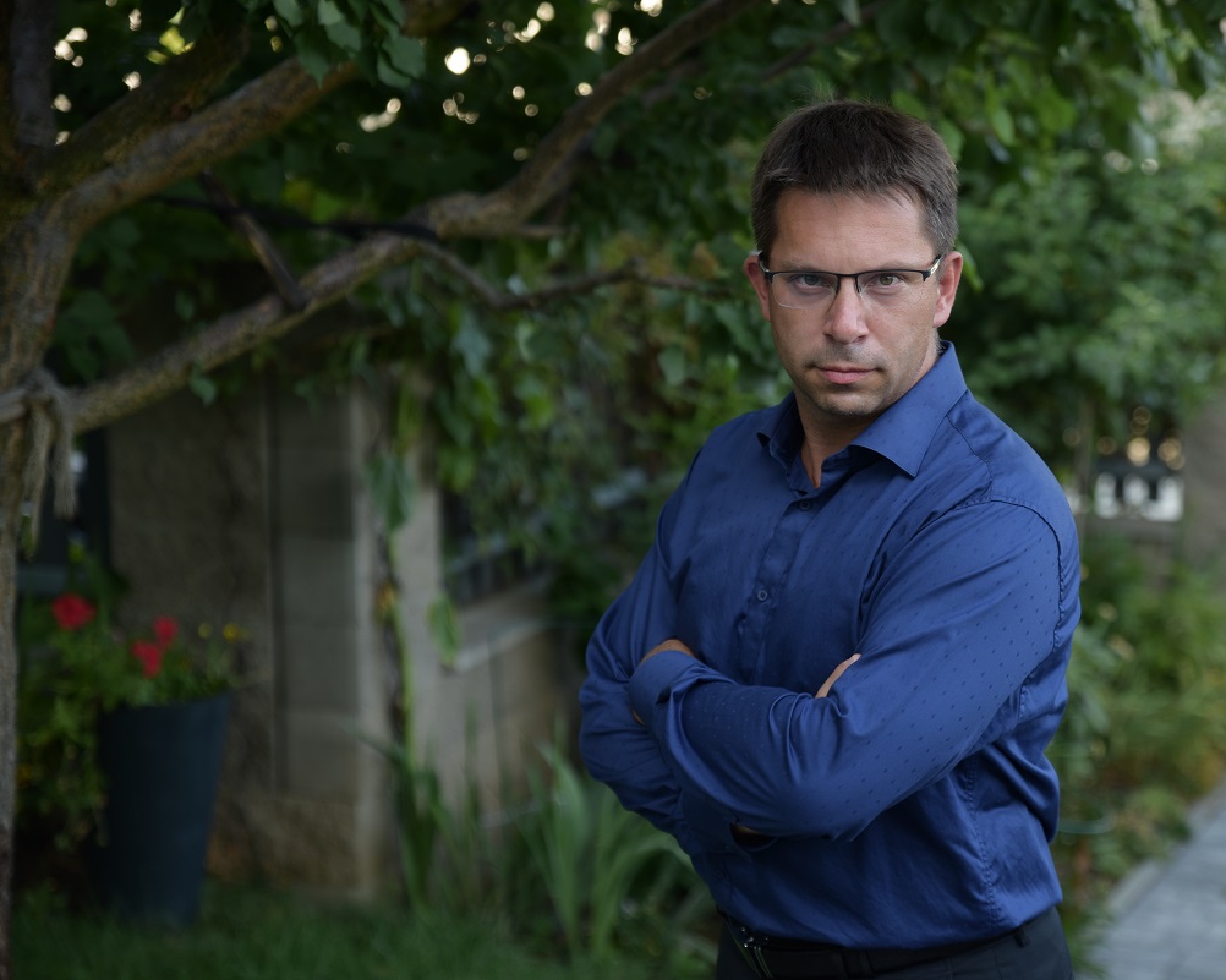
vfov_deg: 19.4
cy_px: 489
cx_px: 715
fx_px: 2866
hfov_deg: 24.1
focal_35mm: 79
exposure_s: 1/160
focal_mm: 70
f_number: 2.8
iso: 100
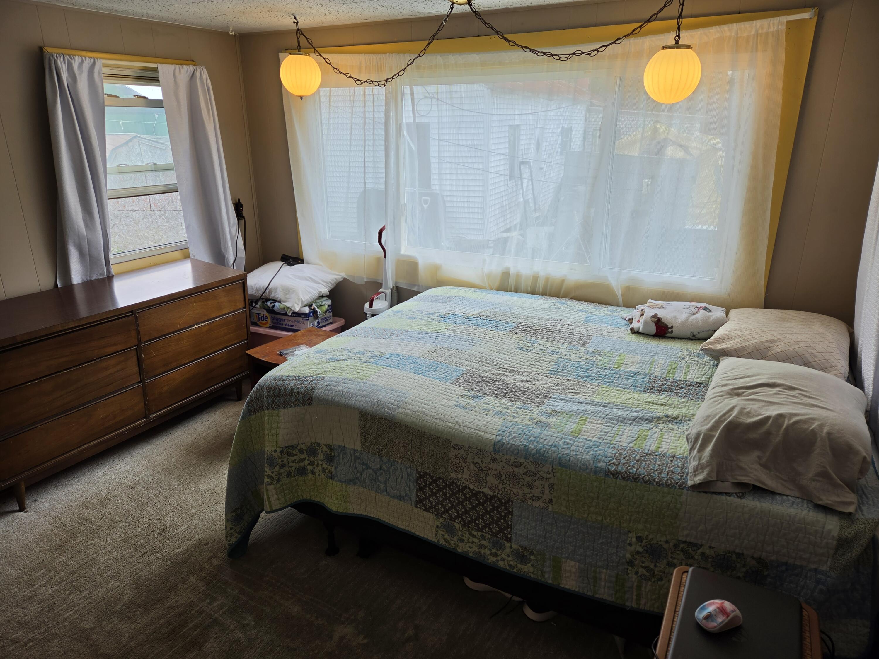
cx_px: 440
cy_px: 330
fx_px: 584
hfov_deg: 73.9
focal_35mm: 23
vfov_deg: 58.9
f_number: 1.8
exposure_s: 1/161
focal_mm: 5.4
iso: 25
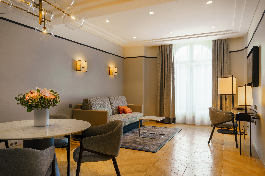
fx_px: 184
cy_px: 88
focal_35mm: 25
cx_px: 132
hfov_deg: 71.5
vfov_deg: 51.3
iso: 100
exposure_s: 1/80
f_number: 10
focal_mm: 25
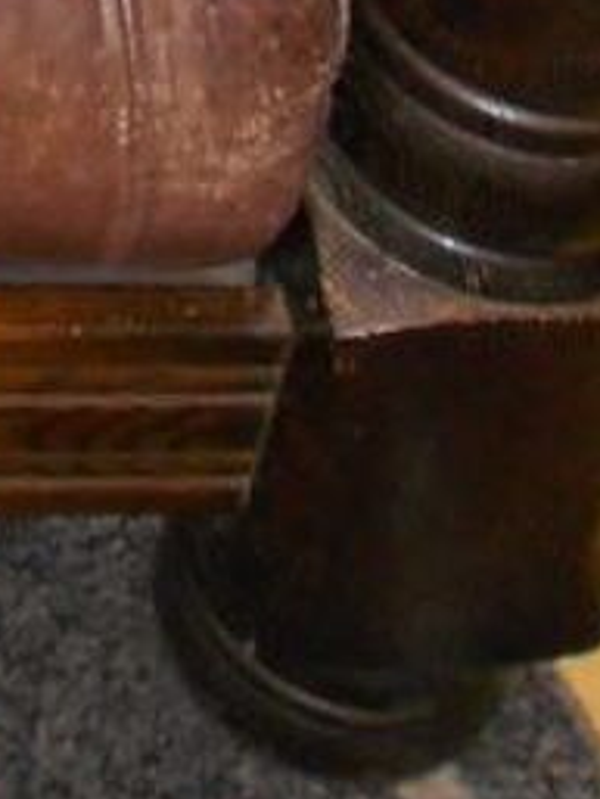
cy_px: -928
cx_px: -678
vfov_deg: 12.4
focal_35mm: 135
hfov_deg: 10.0
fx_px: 3117
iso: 200
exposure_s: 1/25
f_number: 3.2
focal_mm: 4.6
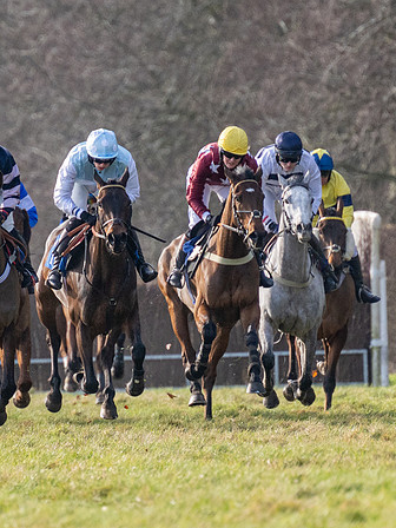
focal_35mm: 934
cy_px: 339
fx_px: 14246
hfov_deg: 1.6
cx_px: 186
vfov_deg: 2.1
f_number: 4
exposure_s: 1/2000
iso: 400
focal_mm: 260
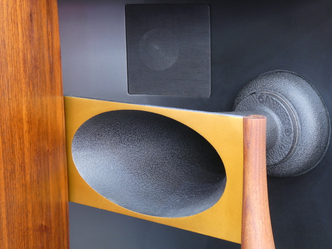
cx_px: 166
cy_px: 124
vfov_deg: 19.9
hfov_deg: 26.3
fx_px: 710
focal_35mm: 74
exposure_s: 1/1.3
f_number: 4.6
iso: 200
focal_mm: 13.2
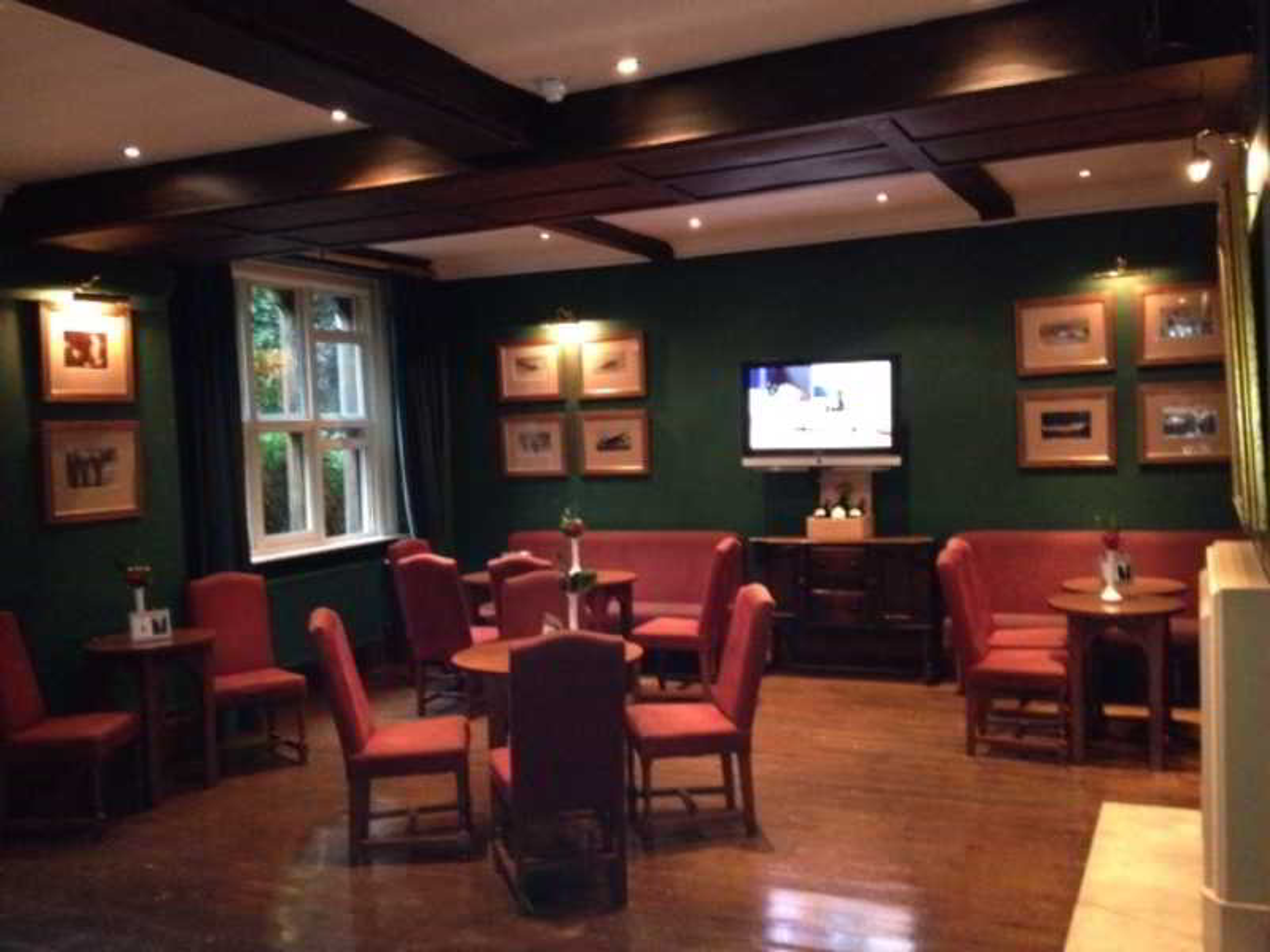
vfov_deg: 40.7
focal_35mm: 35
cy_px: 476
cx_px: 635
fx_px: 1284
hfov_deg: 52.6
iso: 800
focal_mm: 4.28
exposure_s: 1/16
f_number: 2.4
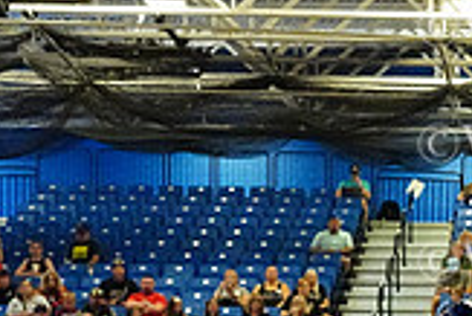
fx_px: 2283
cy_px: 436
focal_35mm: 174
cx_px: 837
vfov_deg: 7.8
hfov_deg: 11.0
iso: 25600
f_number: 4
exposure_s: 1/1000
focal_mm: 49
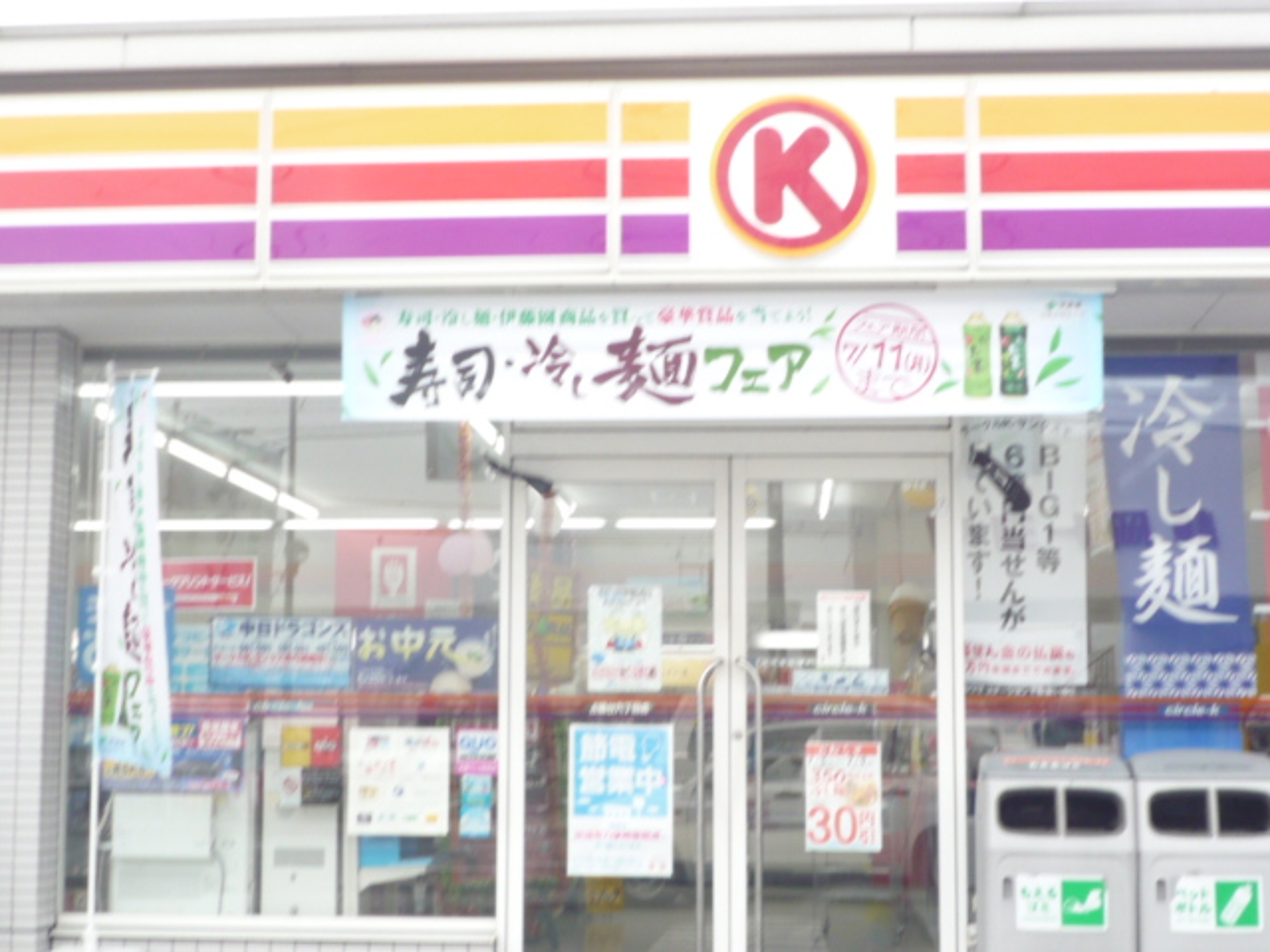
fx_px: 2165
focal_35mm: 59
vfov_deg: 24.8
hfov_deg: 32.7
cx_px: 635
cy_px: 476
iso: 100
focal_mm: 5.8
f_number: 3.6
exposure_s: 1/60
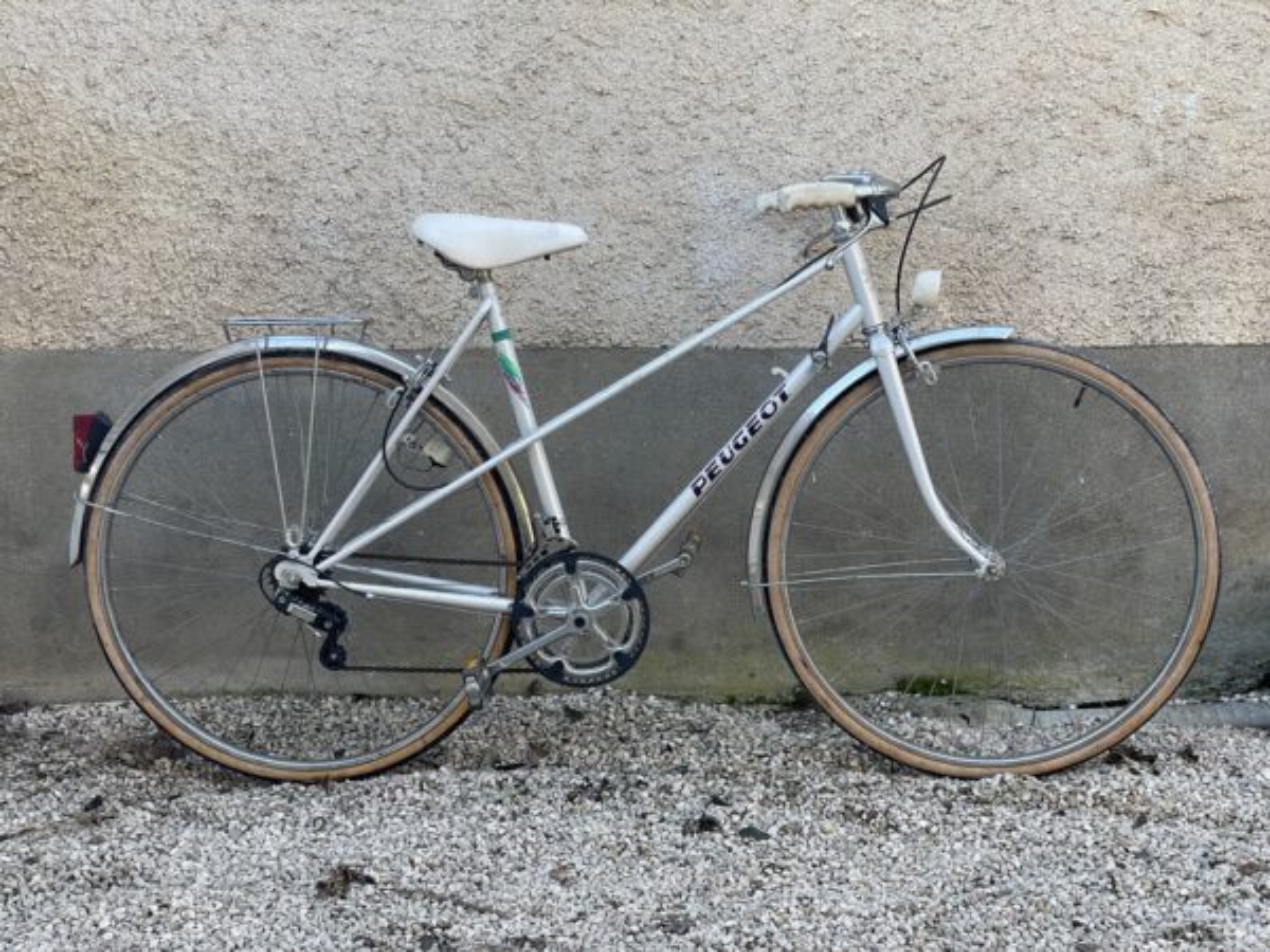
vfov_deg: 28.0
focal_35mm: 52
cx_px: 635
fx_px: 1908
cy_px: 476
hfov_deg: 36.8
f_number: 2
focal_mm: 6
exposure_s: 1/99
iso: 25
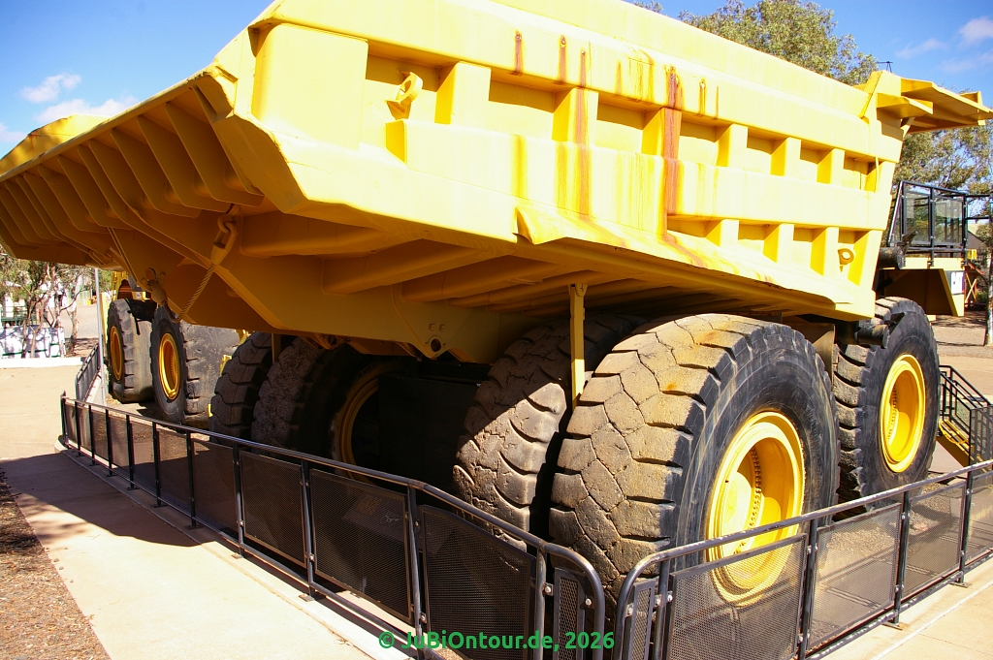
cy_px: 330
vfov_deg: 43.5
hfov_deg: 62.0
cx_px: 496
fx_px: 827
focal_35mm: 30
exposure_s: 1/180
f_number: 9.5
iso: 200
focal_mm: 20
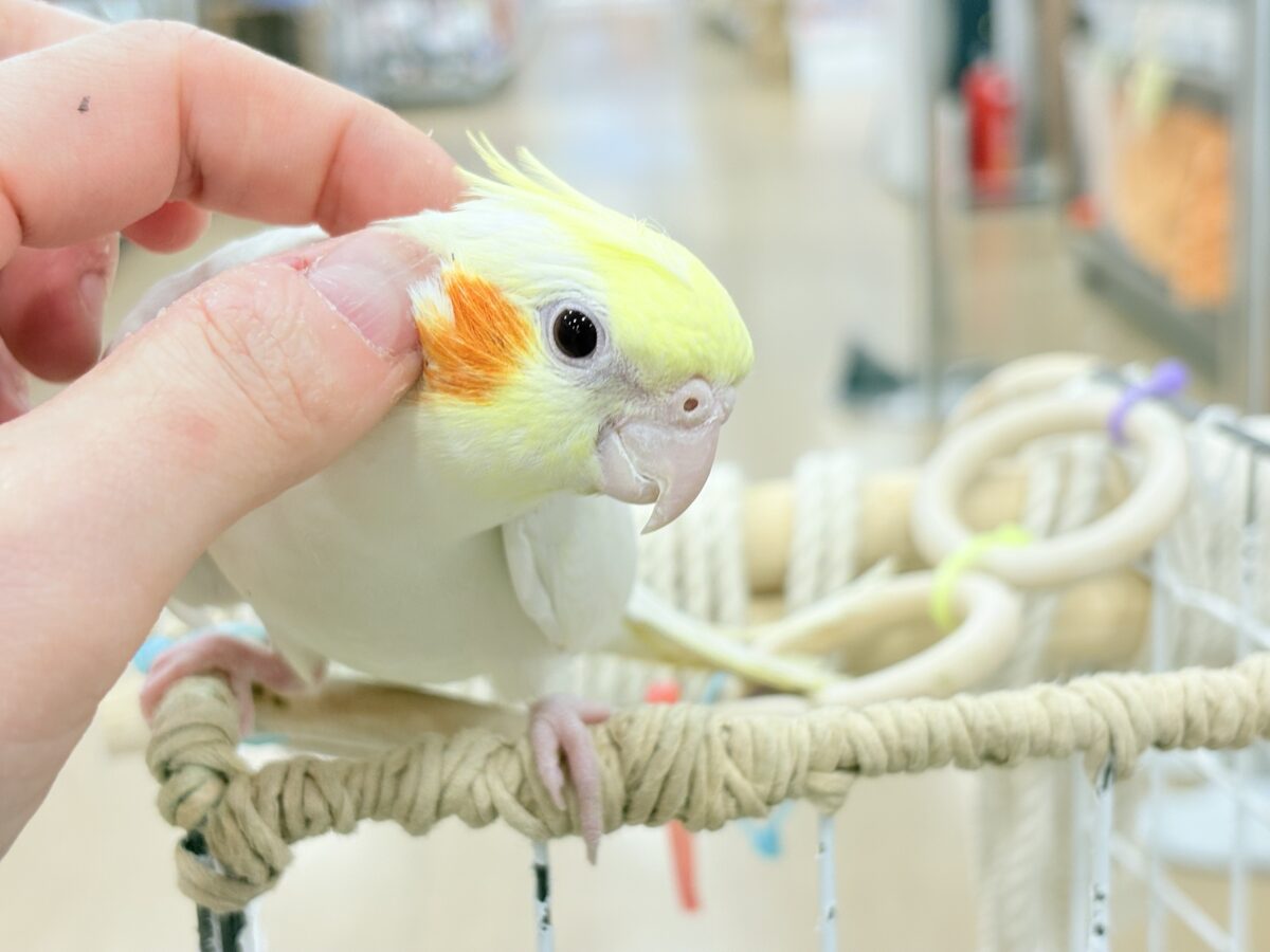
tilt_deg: -14.5
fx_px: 1908
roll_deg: +4.2
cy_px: 476
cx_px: 635
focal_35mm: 52
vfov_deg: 28.0
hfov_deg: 36.8
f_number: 1.6
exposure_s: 1/50
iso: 50
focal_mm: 5.96
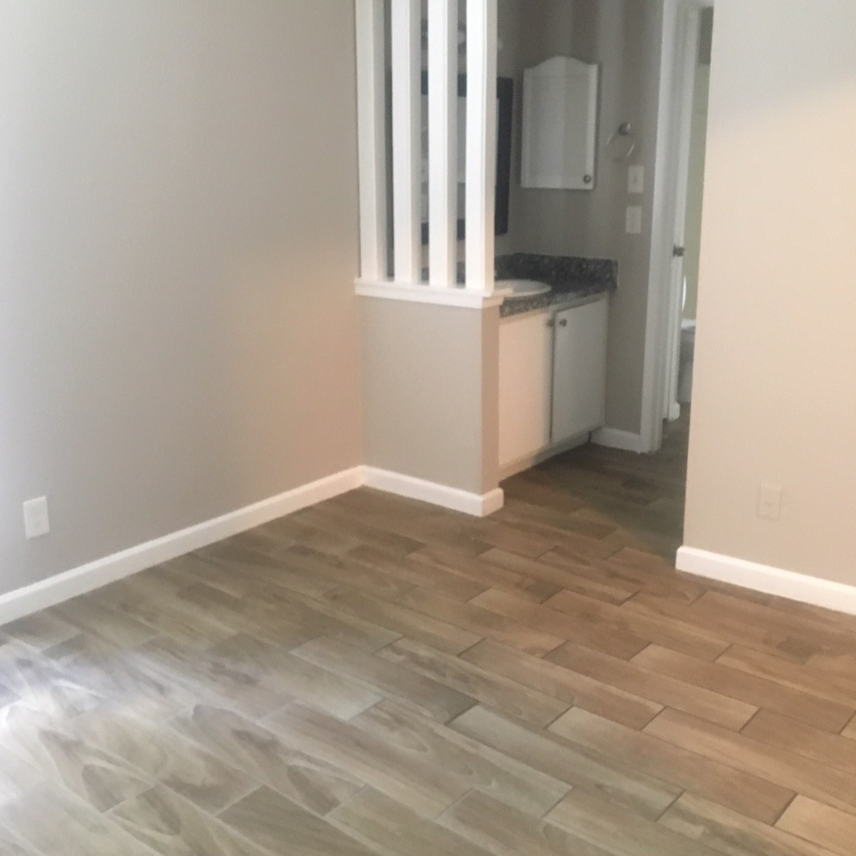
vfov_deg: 47.2
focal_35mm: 35
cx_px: 425
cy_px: 427
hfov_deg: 47.2
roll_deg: +2.0
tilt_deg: -13.3
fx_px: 979
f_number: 2.2
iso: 400
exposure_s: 1/15
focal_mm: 4.15
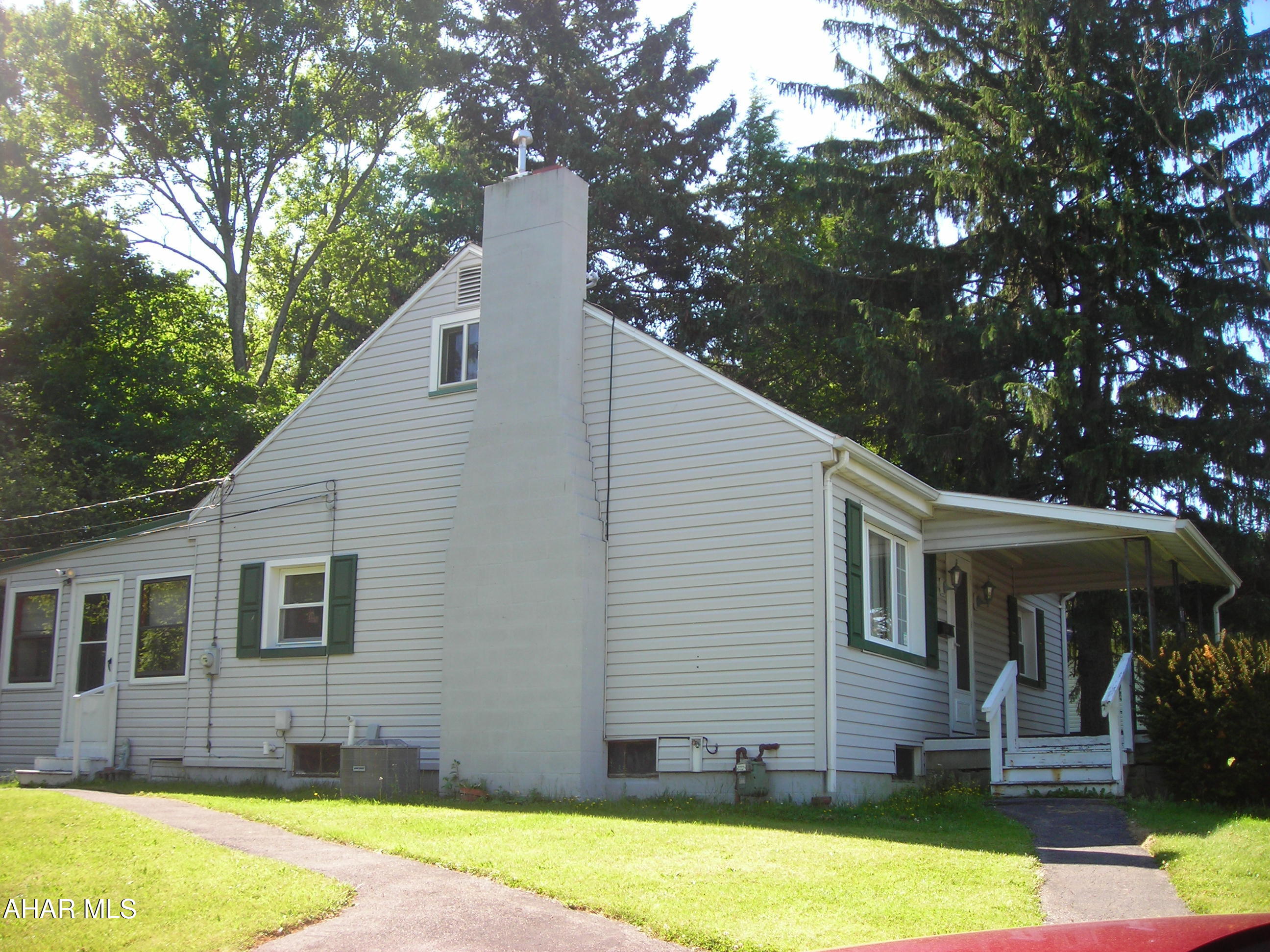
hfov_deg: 49.0
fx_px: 1394
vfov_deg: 37.7
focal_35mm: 38
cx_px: 635
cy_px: 476
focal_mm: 6.3
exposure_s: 1/160
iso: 50
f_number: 3.2
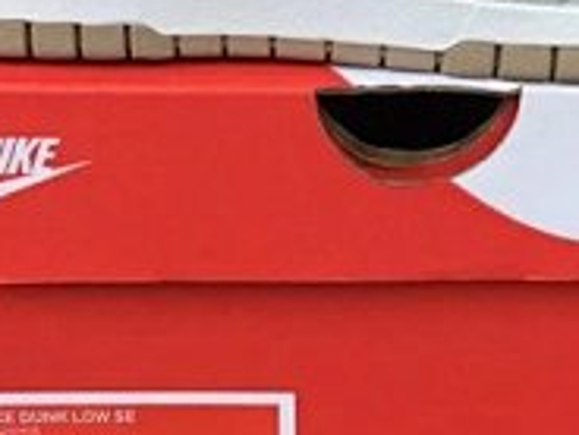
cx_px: 419
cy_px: -38
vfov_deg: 13.4
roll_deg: -0.1
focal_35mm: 108
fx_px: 1806
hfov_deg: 18.1
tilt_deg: -21.6
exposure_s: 1/103
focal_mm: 3.3
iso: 25
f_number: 2.4
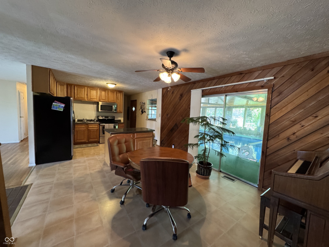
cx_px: 164
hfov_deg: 102.1
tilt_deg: -4.6
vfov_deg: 85.7
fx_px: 133
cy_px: 124
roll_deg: -1.9
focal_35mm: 14
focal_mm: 2.22
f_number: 2.2
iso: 400
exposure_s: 1/60
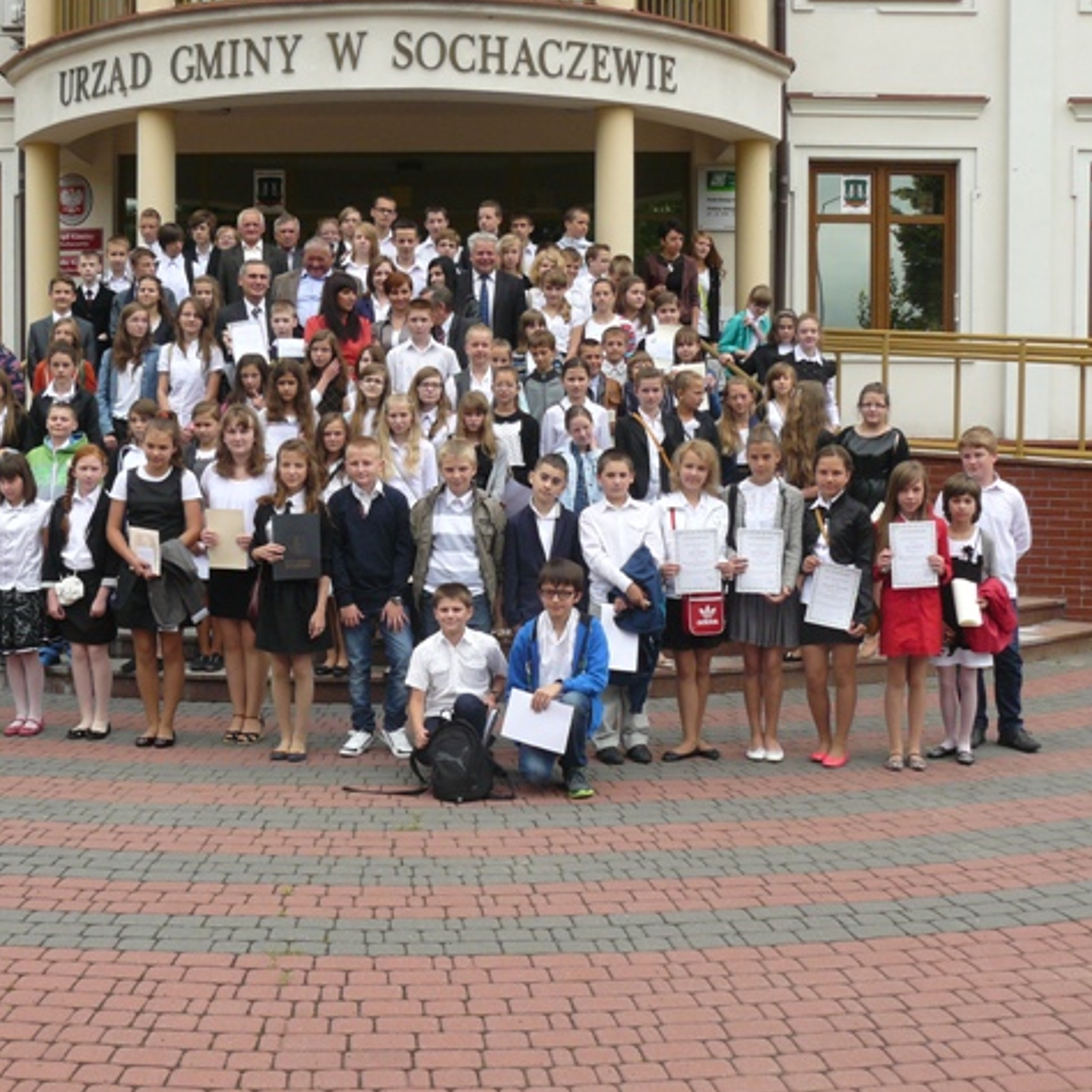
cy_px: 546
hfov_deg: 39.0
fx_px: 1535
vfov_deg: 39.2
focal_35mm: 43
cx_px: 440
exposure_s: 1/160
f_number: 4
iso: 100
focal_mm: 6
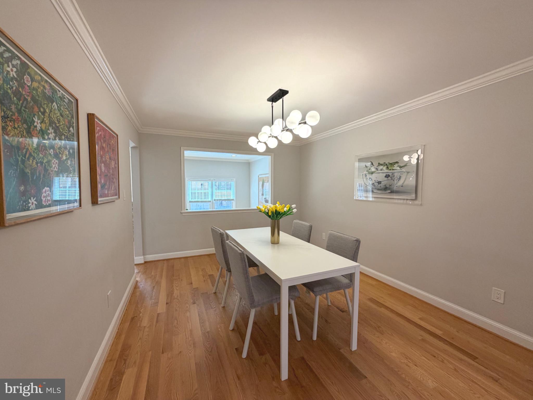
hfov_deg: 102.1
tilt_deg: -3.3
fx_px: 216
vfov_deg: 85.7
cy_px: 200
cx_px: 266
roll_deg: -0.4
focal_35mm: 14
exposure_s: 1/120
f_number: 2.2
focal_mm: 2.22
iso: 125
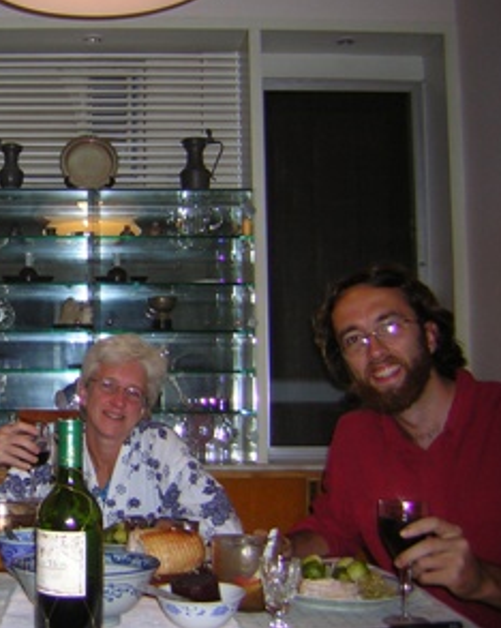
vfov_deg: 38.8
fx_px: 891
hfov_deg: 30.5
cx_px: 88
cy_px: 309
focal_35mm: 48
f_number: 2.6
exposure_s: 1/60.1
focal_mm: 4.7
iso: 50
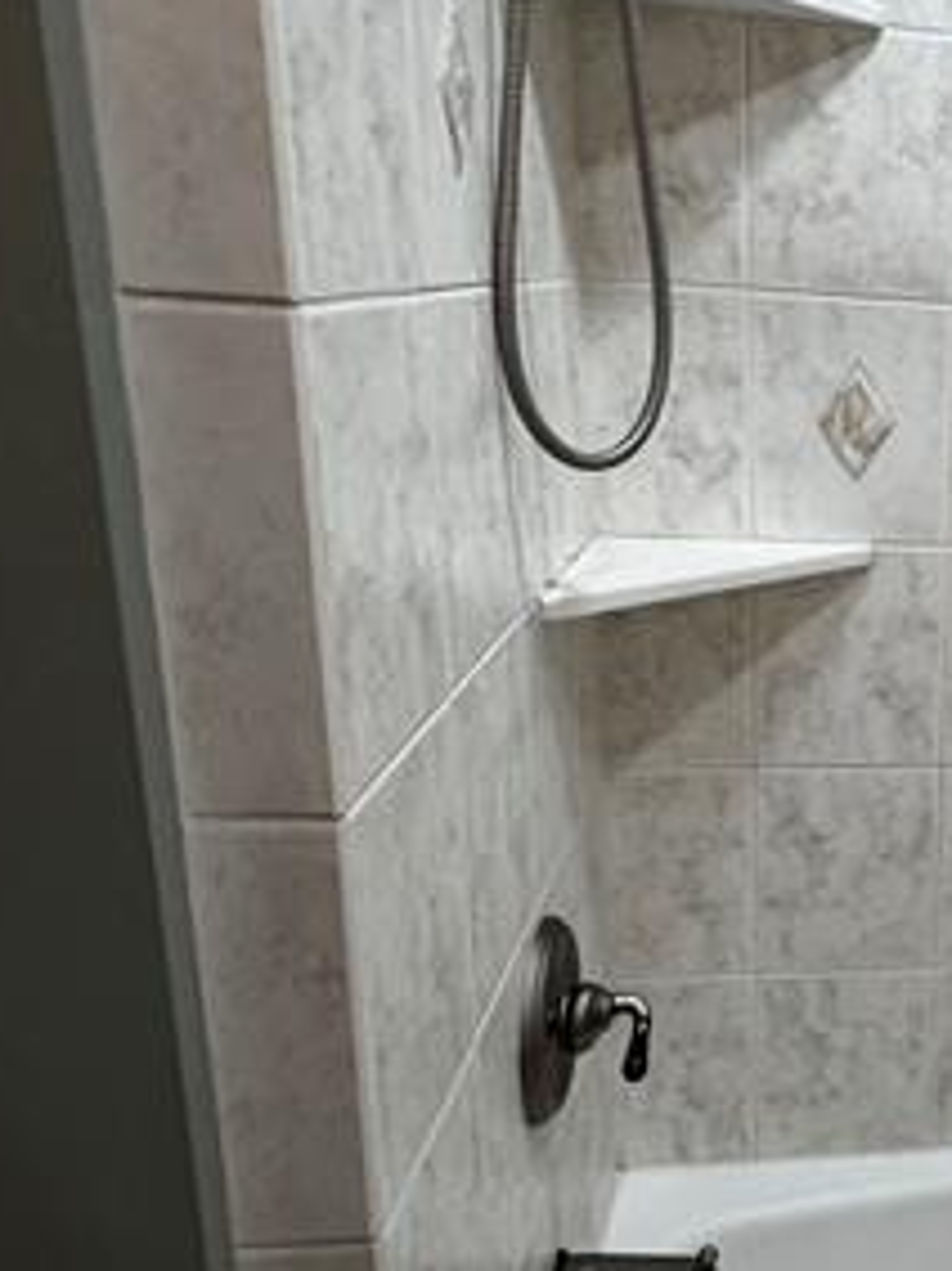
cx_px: 1154
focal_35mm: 38
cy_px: 674
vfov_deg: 49.0
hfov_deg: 31.4
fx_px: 1394
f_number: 2.2
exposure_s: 1/120
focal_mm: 2.22
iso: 250
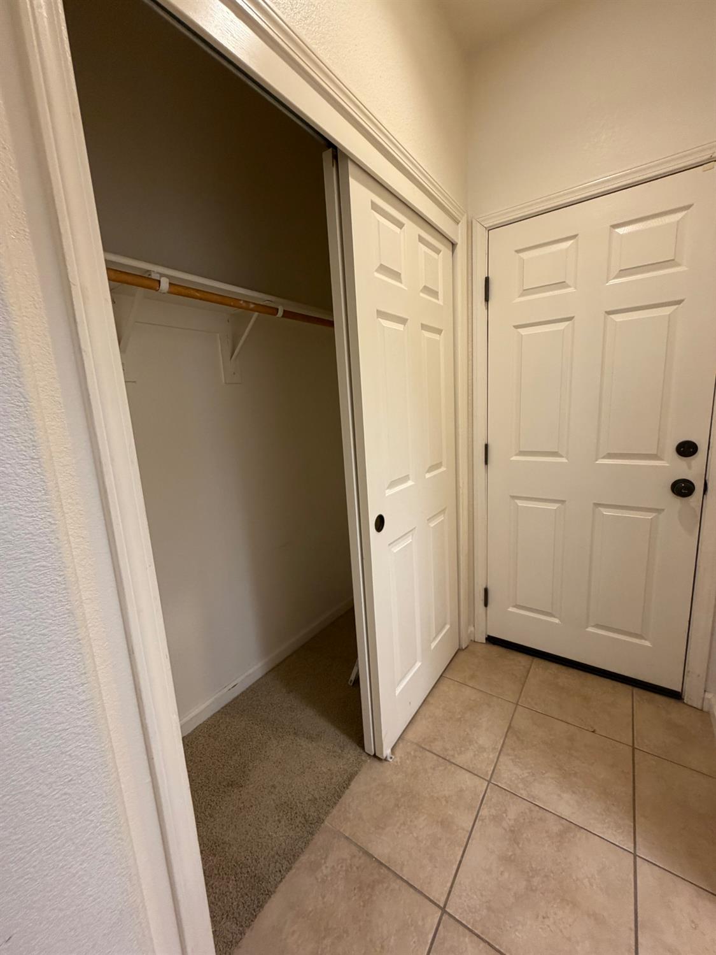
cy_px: 478
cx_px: 358
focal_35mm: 14
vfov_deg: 102.0
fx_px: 386
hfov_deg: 85.7
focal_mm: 2.22
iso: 250
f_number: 2.2
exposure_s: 1/60
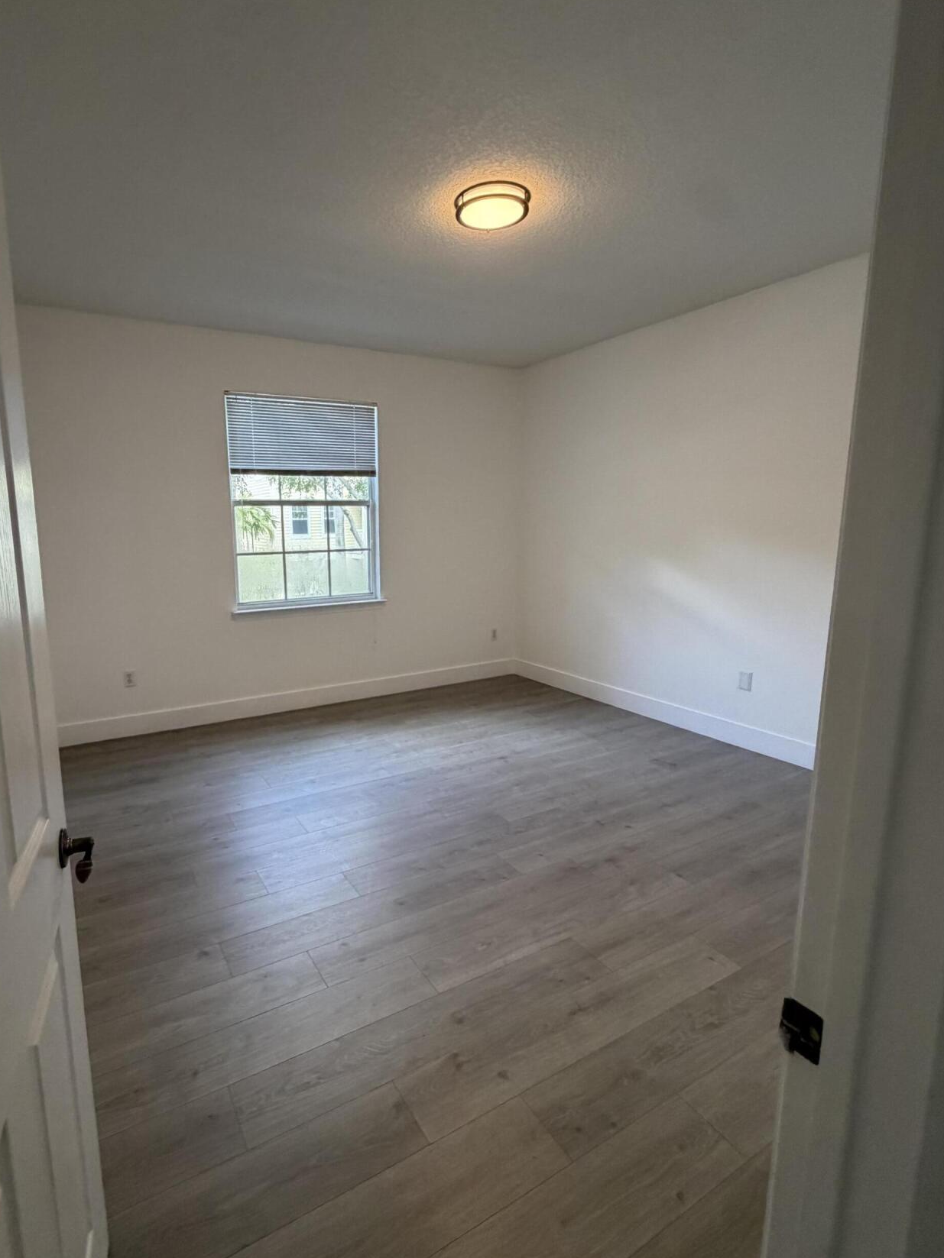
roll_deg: +0.7
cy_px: 624
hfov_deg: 74.1
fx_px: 618
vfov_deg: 91.0
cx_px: 391
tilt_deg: -8.9
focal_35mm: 17
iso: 320
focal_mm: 2.22
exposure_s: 1/120
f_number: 2.2
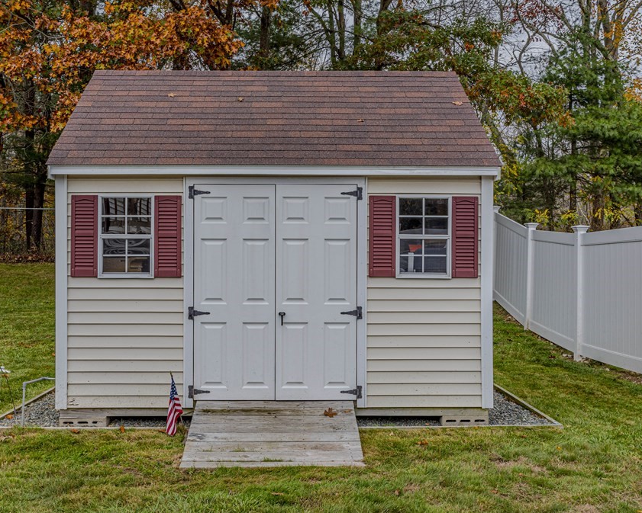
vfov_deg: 37.3
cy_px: 257
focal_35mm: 40
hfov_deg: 45.7
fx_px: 760
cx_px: 287
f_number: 9
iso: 200
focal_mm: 35
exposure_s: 1/320
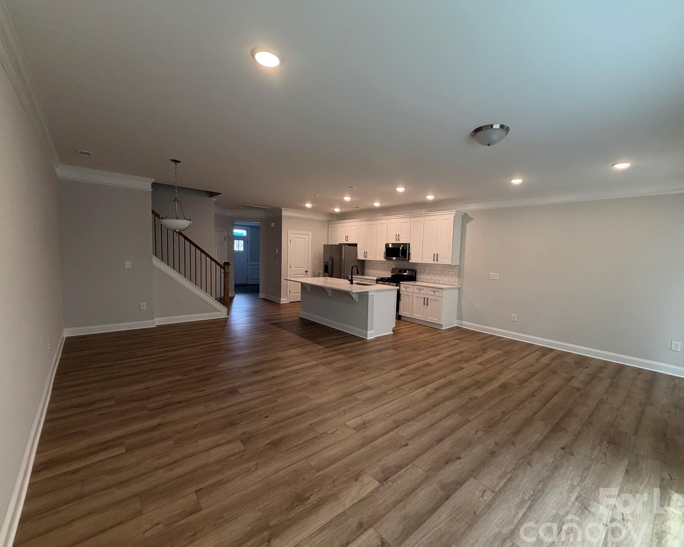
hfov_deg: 96.6
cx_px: 365
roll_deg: -1.8
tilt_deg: -5.3
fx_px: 304
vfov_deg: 84.0
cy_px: 278
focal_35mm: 15
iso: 250
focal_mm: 2.22
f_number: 2.2
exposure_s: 1/120
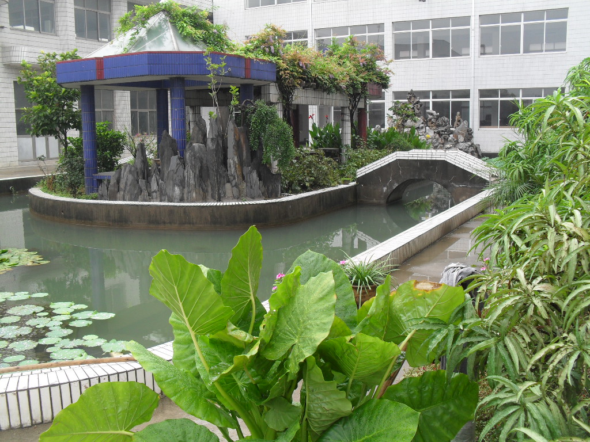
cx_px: 295
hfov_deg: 52.6
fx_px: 597
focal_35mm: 35
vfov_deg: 40.7
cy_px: 221
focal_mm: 6.3
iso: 80
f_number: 3.2
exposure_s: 1/90
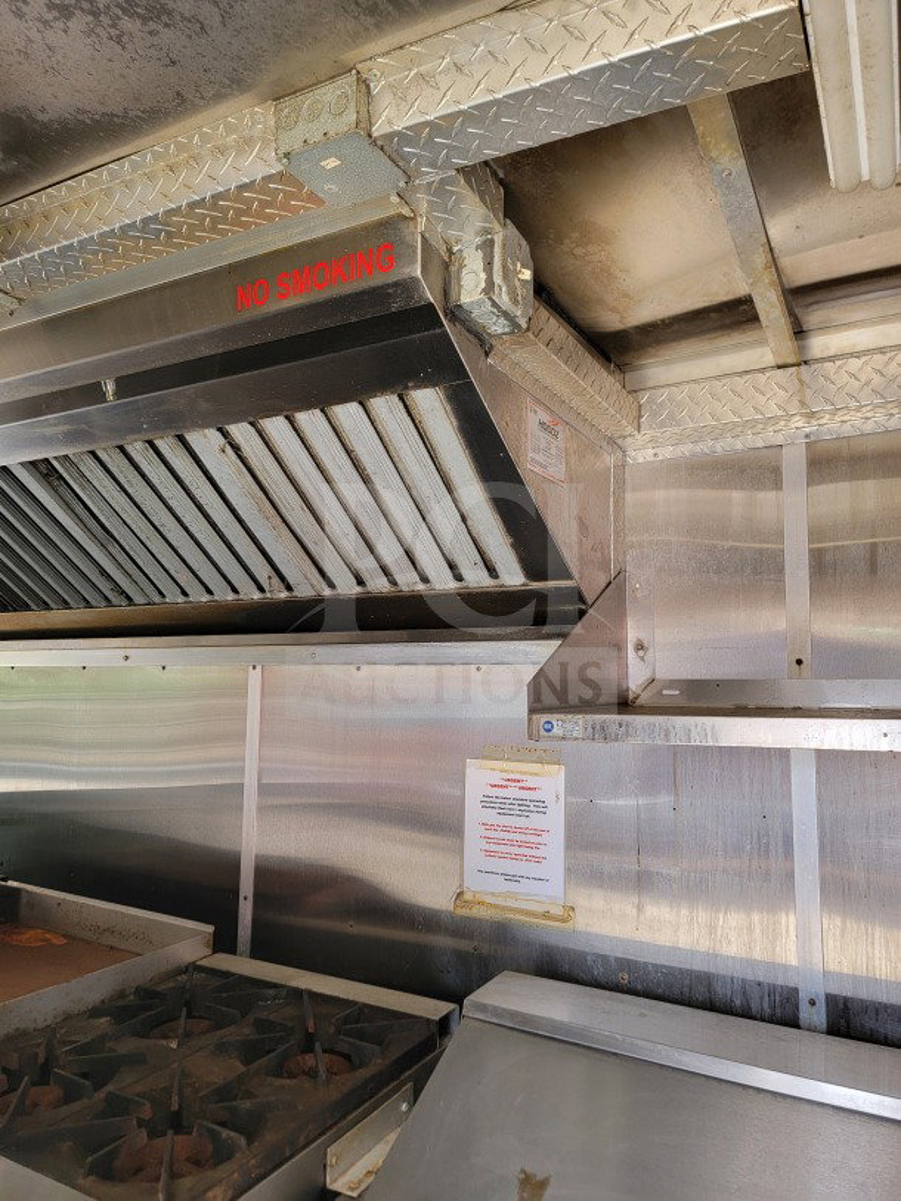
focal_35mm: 24
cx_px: 450
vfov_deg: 71.6
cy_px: 600
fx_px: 833
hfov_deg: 56.8
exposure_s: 1/120
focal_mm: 6.7
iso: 125
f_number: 1.8
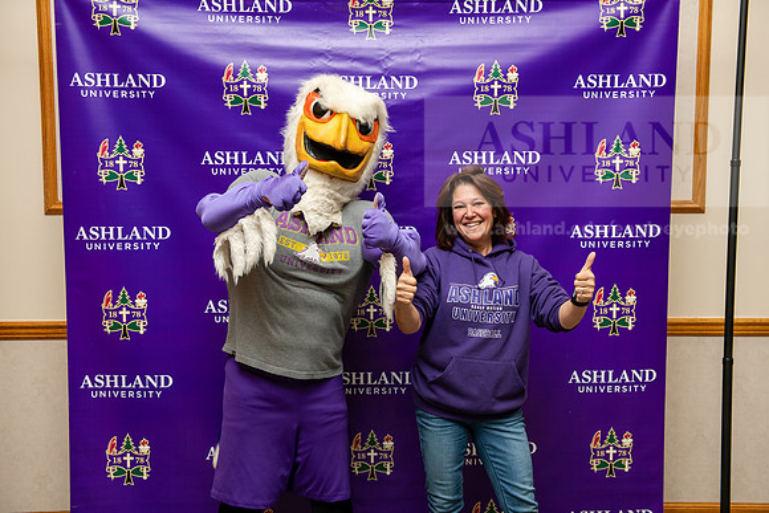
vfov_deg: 28.1
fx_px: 1026
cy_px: 256
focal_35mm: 48
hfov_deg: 41.1
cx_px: 384
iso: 800
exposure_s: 1/160
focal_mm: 48
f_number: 4.5
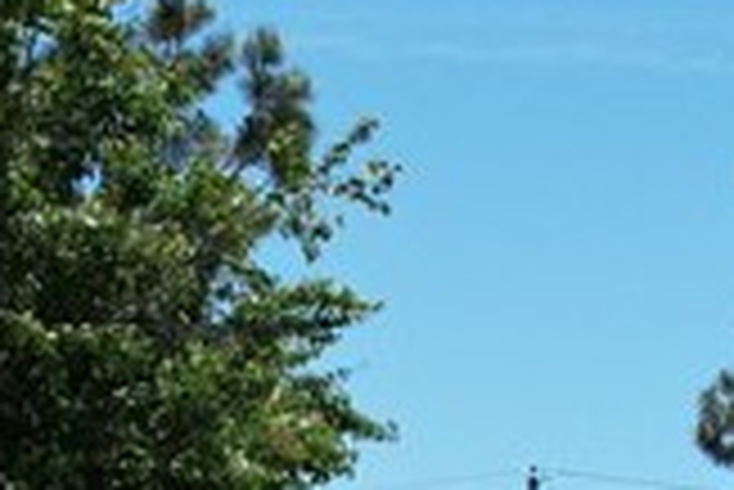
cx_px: 32
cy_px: 964
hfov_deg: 14.6
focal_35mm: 138
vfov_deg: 9.4
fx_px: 2816
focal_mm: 8.38
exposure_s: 1/2000
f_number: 2.8
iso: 100
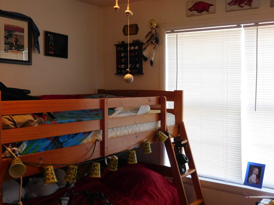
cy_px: 101
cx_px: 147
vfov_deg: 35.9
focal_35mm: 40
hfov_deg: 46.8
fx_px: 317
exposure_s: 1/30
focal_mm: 6.3
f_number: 3.5
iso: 280
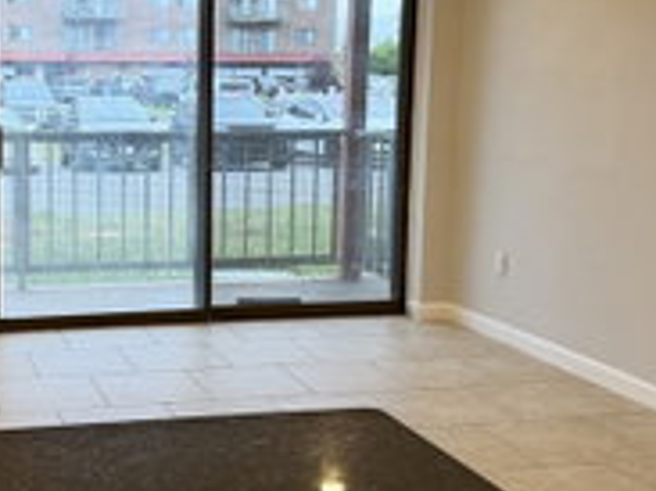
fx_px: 1061
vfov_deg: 26.0
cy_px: 190
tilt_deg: -6.1
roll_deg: -0.1
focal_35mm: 56
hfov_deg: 33.2
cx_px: 109
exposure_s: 1/120
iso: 160
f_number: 1.78
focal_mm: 6.76
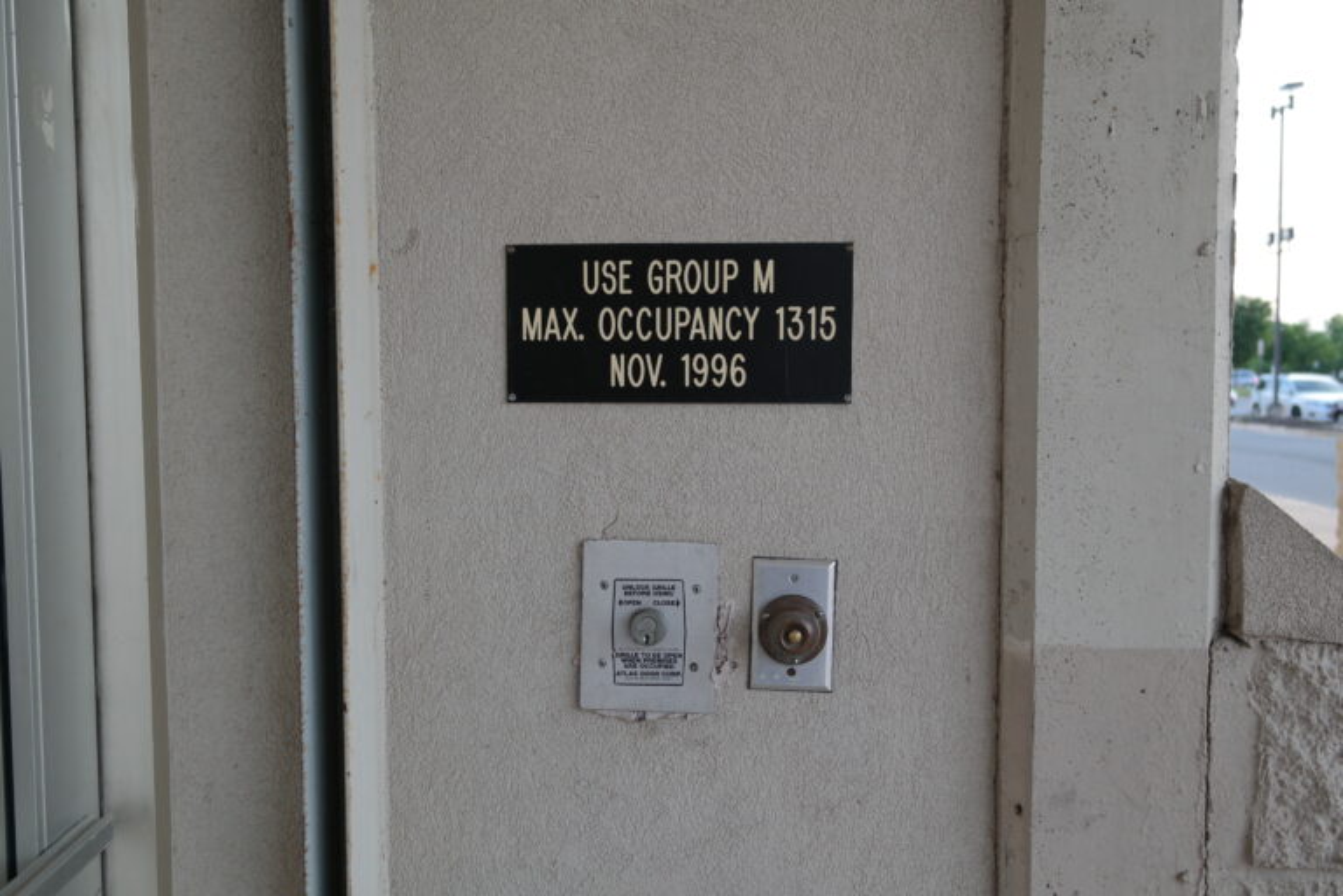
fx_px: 1119
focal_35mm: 30
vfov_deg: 43.6
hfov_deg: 61.9
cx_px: 672
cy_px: 448
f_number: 3.5
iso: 200
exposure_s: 1/80
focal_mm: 20
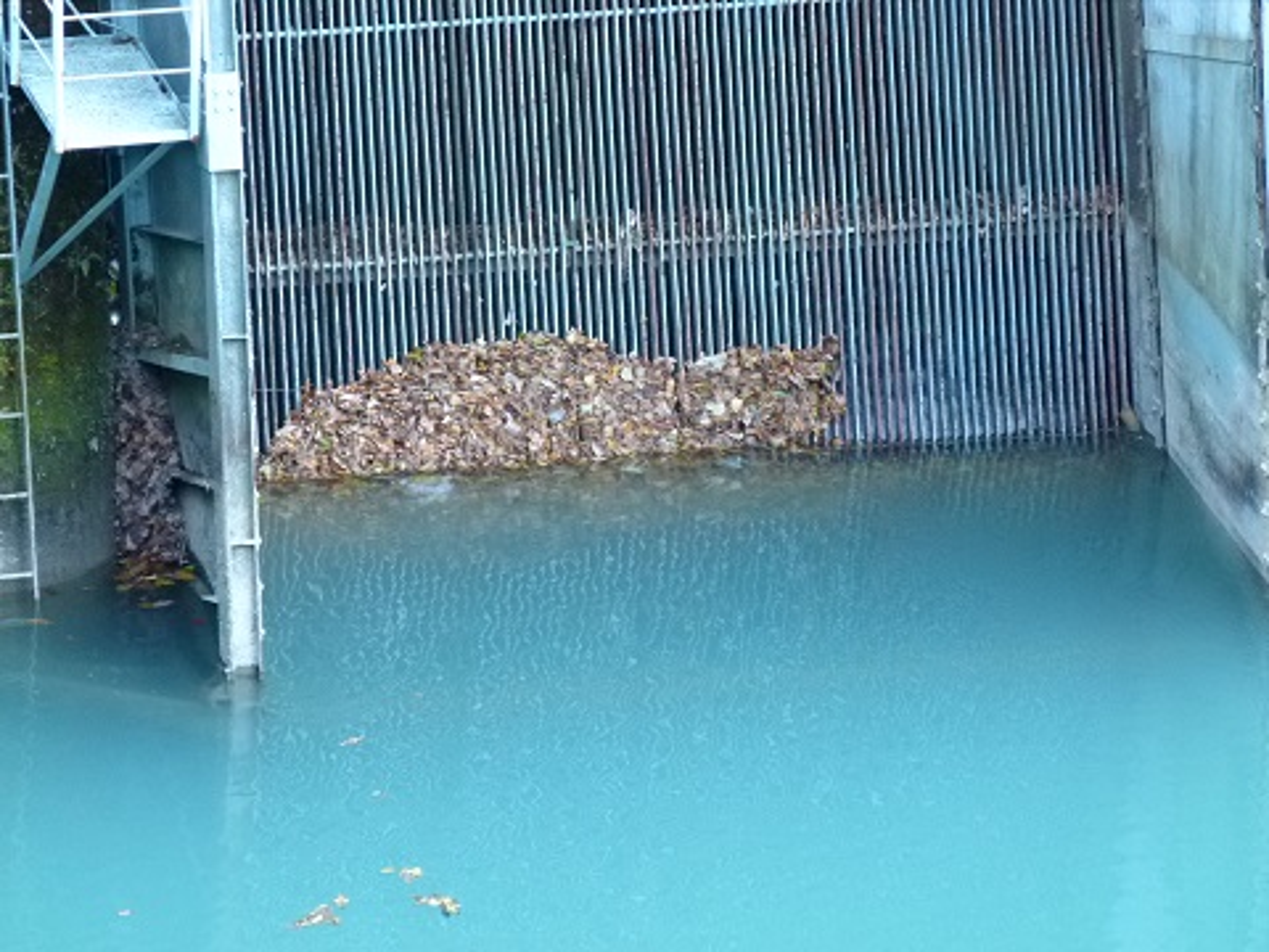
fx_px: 17340
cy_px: 476
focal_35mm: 473
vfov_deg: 3.1
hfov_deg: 4.2
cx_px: 634
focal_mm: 85.2
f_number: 4.5
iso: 400
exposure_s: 1/30
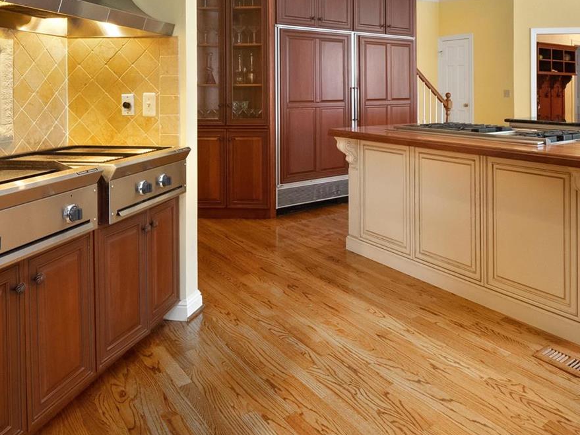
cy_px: 96
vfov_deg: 47.4
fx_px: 469
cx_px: 379
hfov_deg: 62.1
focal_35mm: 28
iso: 1250
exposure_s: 1/4
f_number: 8
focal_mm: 8
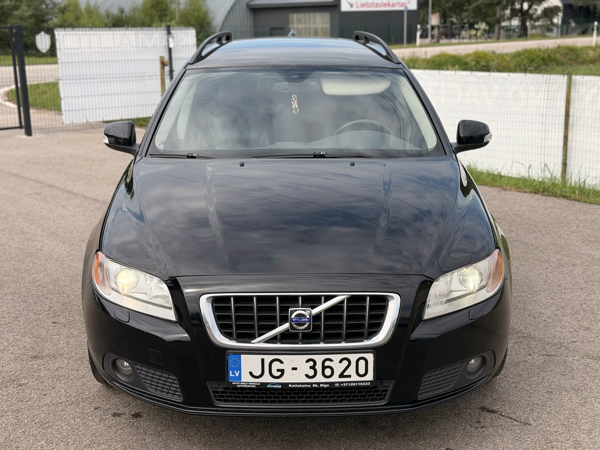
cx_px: 300
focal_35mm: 48
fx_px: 832
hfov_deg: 39.7
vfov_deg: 30.3
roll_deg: +0.6
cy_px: 225
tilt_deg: -13.4
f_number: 1.78
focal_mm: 6.76
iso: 64
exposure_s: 1/3096
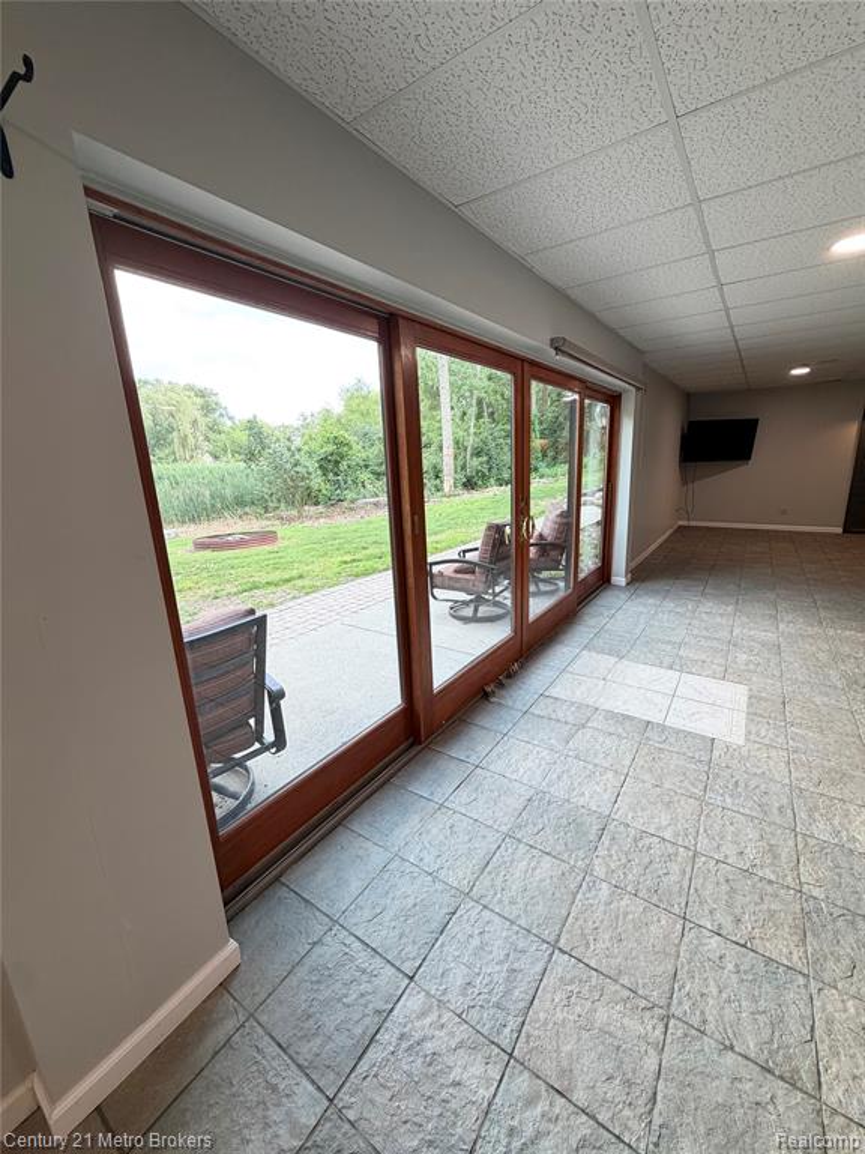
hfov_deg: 85.7
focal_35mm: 14
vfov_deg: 102.1
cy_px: 577
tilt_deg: -14.3
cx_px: 432
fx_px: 466
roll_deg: +2.1
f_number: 2.2
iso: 100
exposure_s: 1/120
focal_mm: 2.22
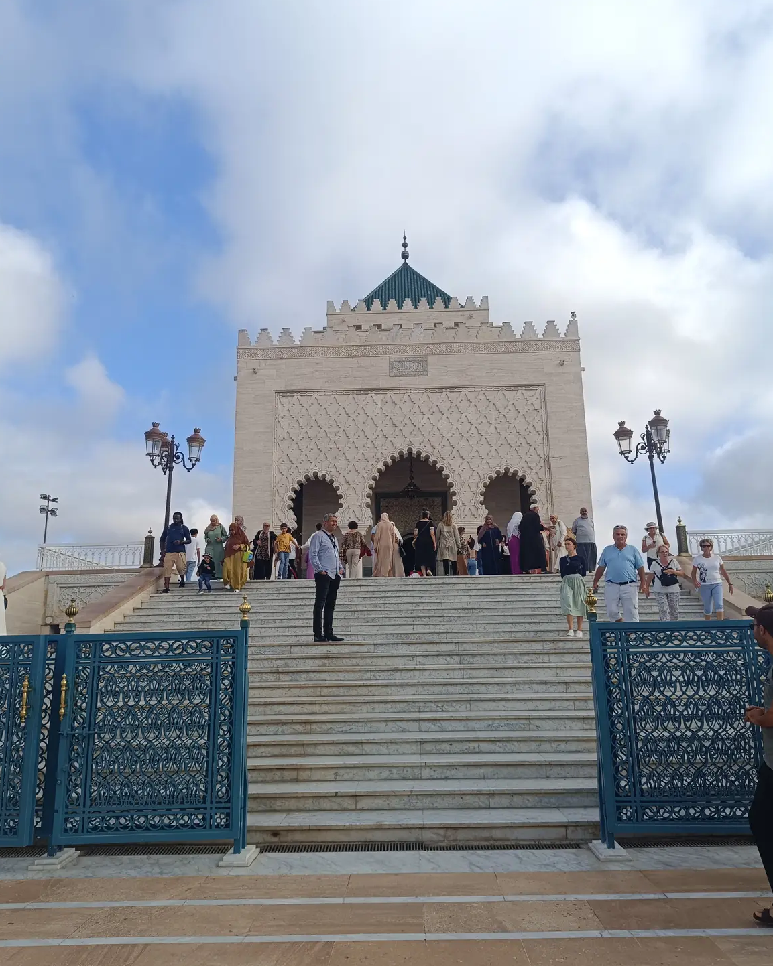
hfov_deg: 54.9
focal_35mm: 26
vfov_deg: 66.0
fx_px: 744
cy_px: 488
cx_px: 395
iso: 51
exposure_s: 1/1012
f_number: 1.88
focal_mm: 5.59
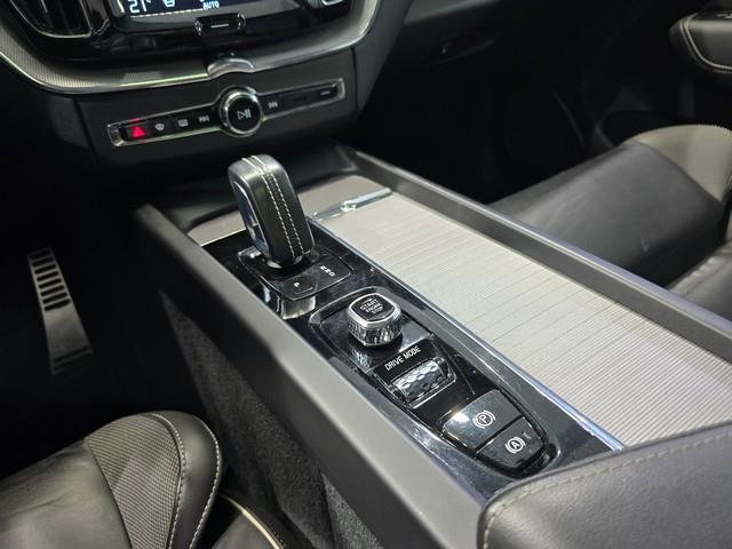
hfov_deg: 73.9
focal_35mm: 23
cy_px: 274
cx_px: 366
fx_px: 486
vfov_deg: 58.9
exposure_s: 1/100
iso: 320
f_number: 1.7
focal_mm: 6.3
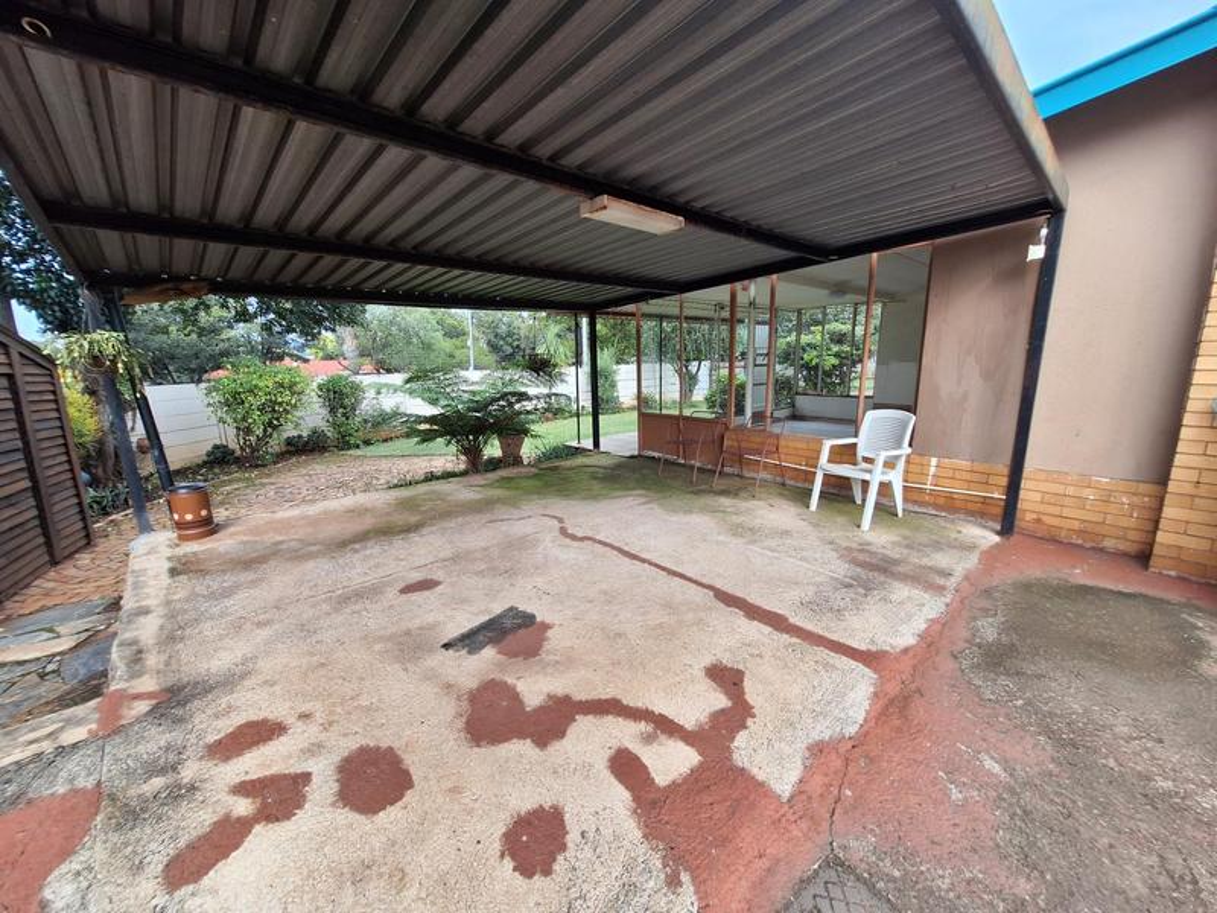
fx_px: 457
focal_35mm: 13
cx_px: 608
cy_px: 456
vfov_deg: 89.9
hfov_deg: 106.2
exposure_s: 1/480
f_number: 2.2
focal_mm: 1.74
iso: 40
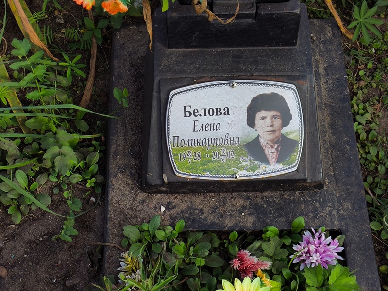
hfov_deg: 38.2
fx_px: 561
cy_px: 146
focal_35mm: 50
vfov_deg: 29.1
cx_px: 194
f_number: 1.7
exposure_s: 1/662
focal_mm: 4.71
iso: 50
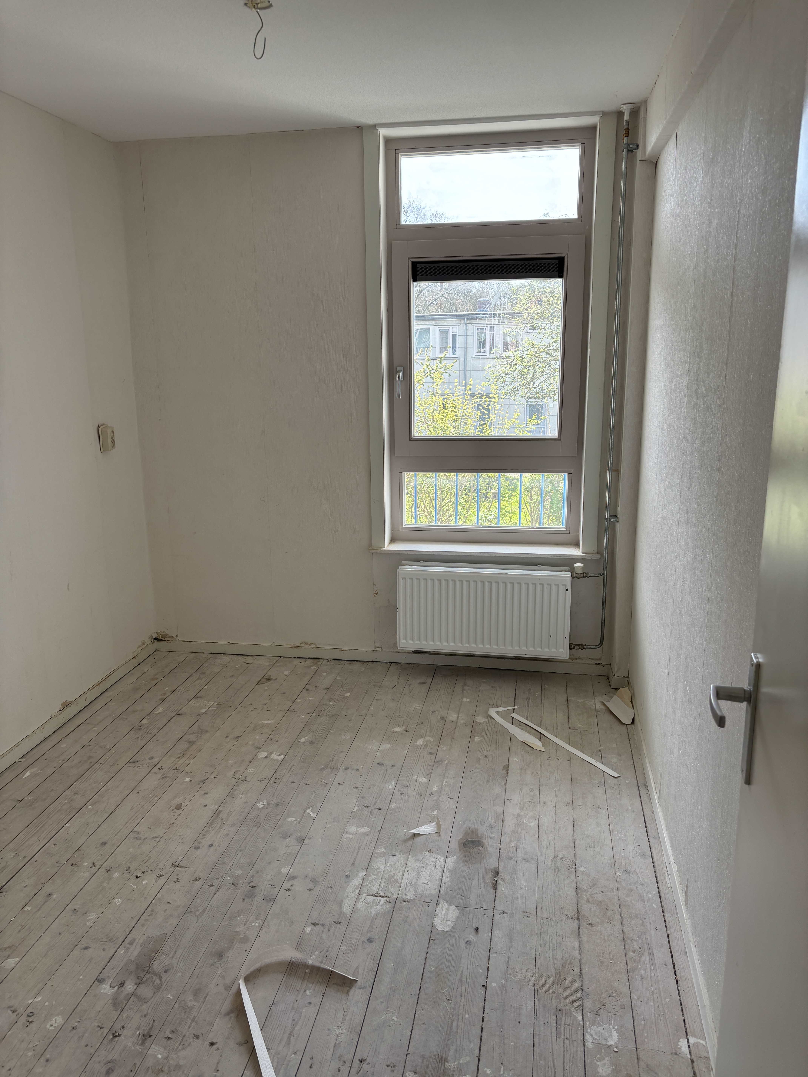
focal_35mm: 26
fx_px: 809
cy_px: 538
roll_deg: +0.4
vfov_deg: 67.3
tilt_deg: -12.4
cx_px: 404
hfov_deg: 53.1
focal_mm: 5.96
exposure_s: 1/166
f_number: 1.6
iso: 50
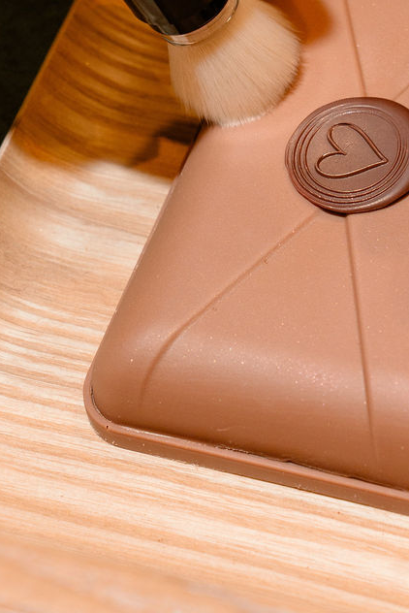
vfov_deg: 12.0
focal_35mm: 170
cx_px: 362
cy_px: 116
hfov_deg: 8.1
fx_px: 2894
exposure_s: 1/250
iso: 800
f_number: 5.6
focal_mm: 70
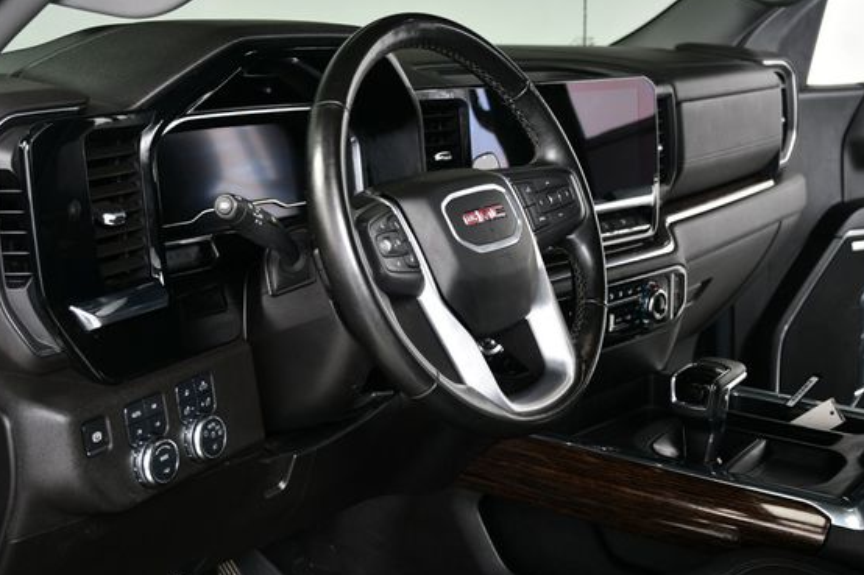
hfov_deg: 38.1
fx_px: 1248
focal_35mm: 52
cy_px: 291
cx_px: 379
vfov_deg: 26.0
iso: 100
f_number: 4
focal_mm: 30
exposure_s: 1/160
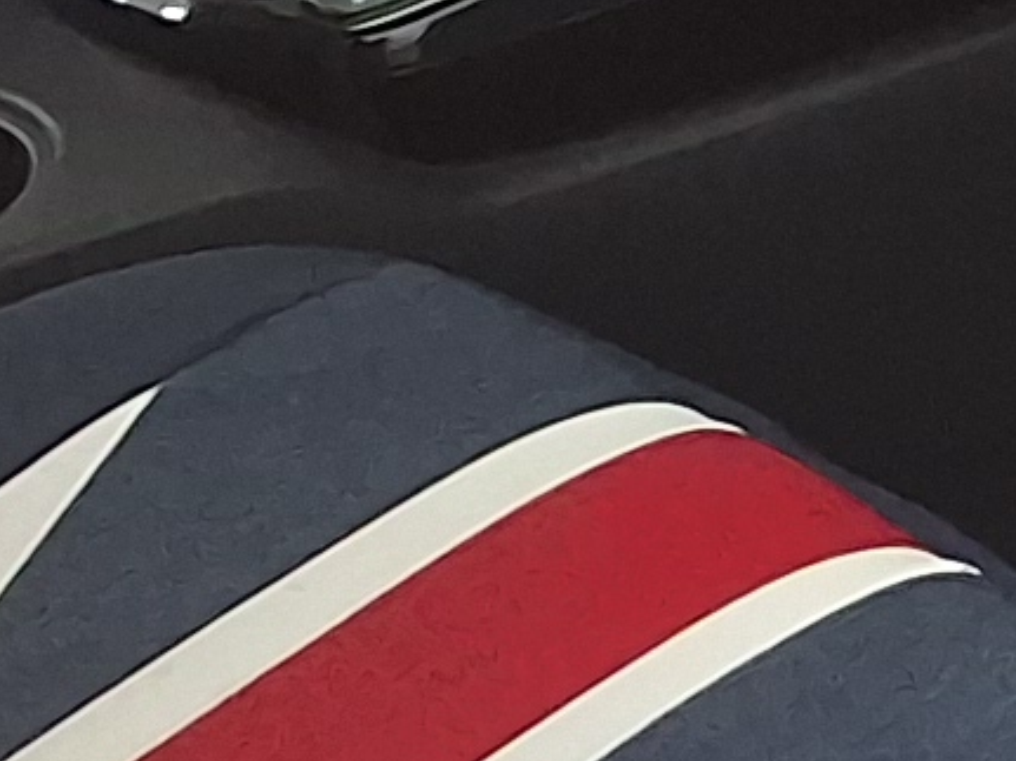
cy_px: 155
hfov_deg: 8.7
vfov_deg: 7.0
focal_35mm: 212
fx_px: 6221
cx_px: 2209
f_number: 1.9
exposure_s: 1/40
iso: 40
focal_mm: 2.91
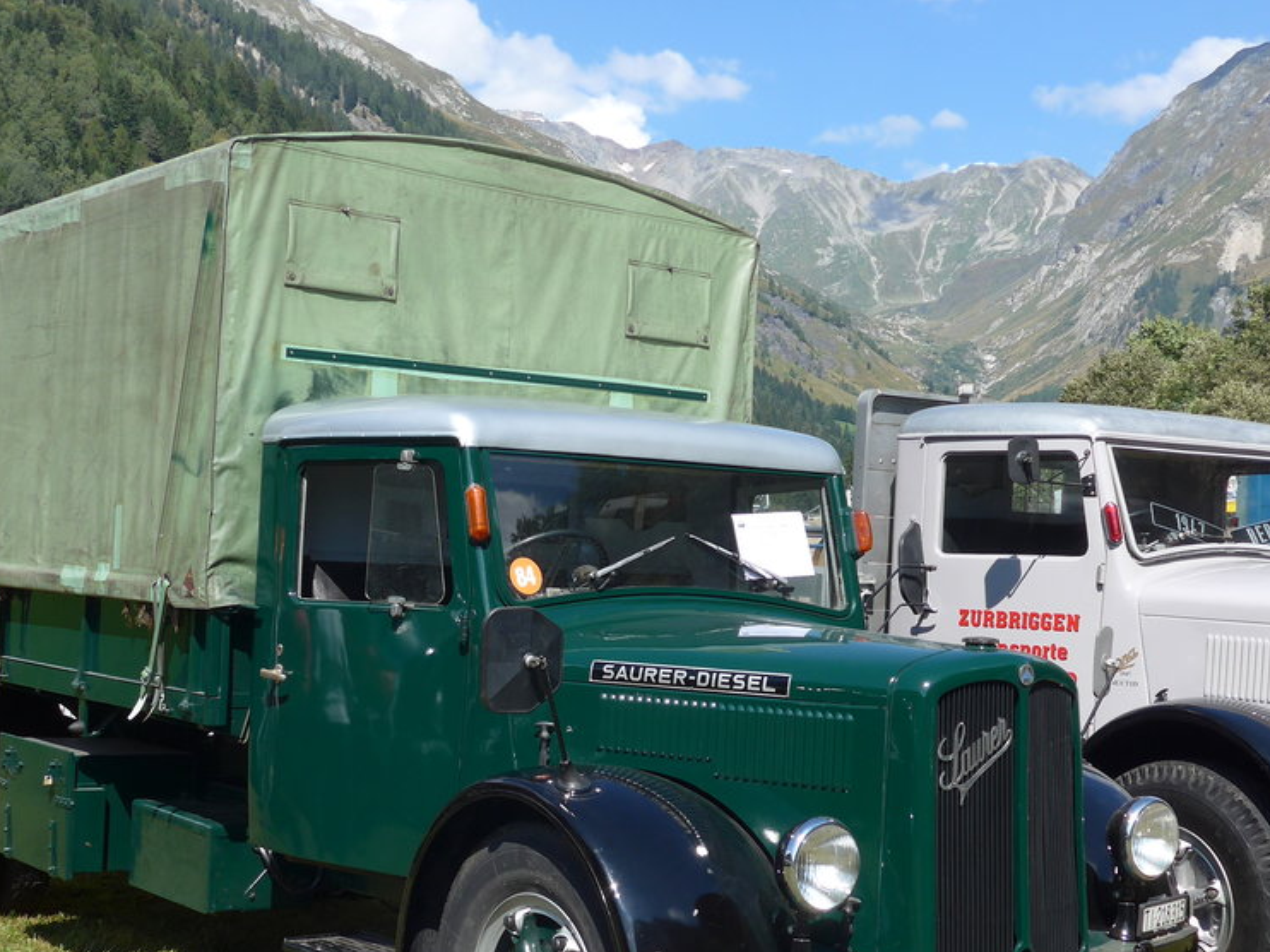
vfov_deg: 26.4
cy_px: 646
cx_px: 544
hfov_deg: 34.9
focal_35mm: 55
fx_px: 2017
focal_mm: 7
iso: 80
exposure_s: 1/1000
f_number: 2.8
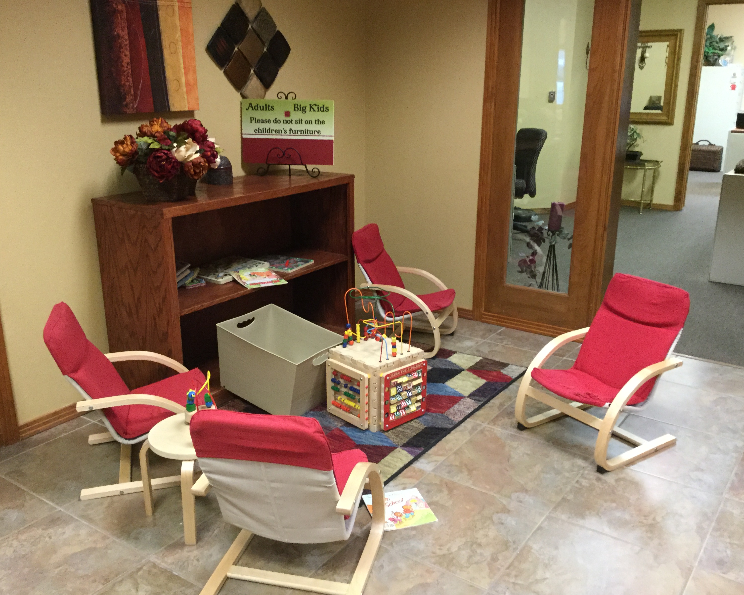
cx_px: 374
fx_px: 727
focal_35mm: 33
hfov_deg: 54.2
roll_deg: -0.3
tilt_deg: -17.5
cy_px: 299
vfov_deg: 44.5
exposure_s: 1/24
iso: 200
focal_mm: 3.3
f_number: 2.4
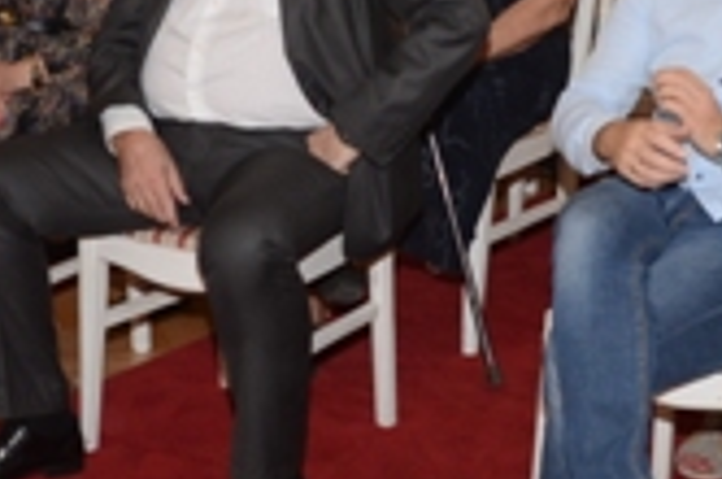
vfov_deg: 13.1
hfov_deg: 19.7
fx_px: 2082
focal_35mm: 104
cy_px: 157
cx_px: 370
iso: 500
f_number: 5.6
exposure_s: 1/50
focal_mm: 18
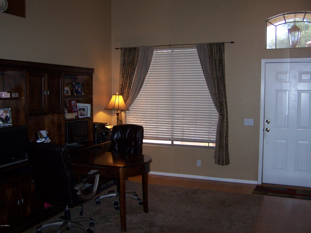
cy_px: 116
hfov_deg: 49.0
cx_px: 156
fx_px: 341
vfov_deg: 37.7
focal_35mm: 38
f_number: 2.8
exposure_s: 1/60
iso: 140
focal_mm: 6.3
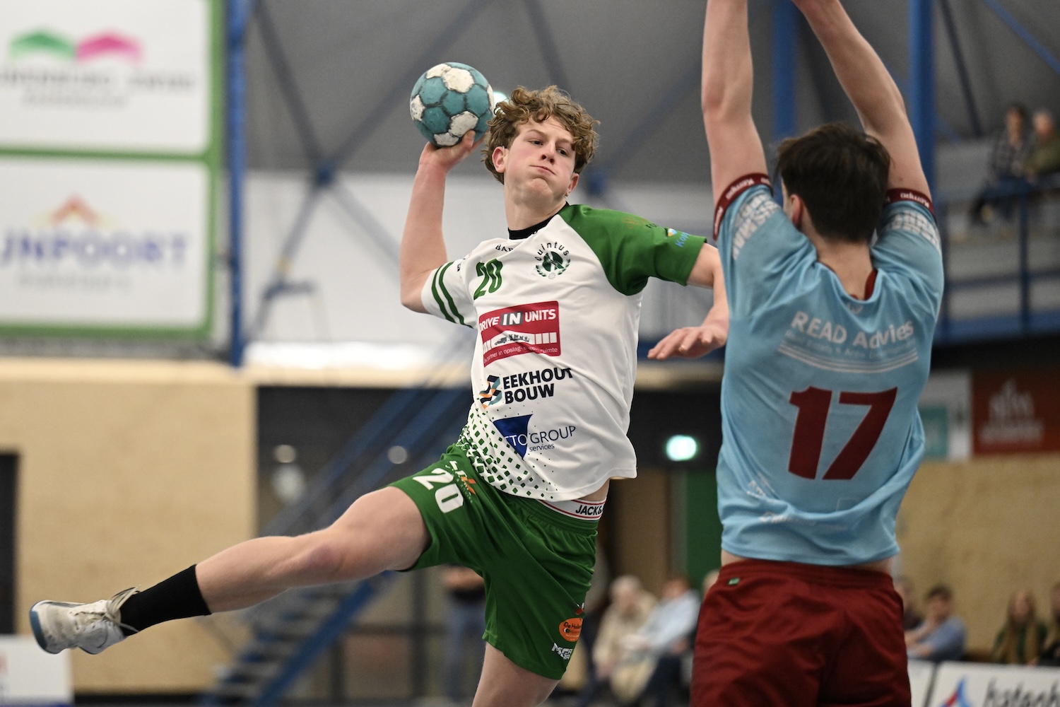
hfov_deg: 14.2
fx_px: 4269
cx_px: 530
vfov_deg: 9.5
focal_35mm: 145
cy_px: 354
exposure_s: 1/800
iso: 6400
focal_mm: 145
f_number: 2.8
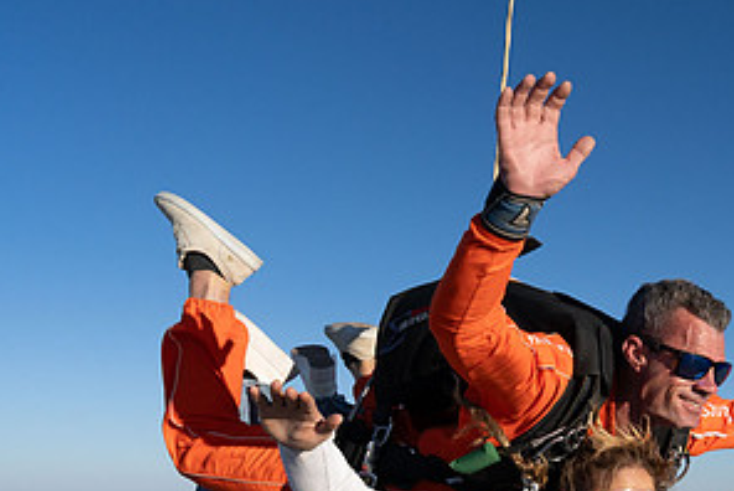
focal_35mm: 47
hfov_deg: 38.7
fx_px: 959
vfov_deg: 28.6
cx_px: 674
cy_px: 314
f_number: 9
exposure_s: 1/2000
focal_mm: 24
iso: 800
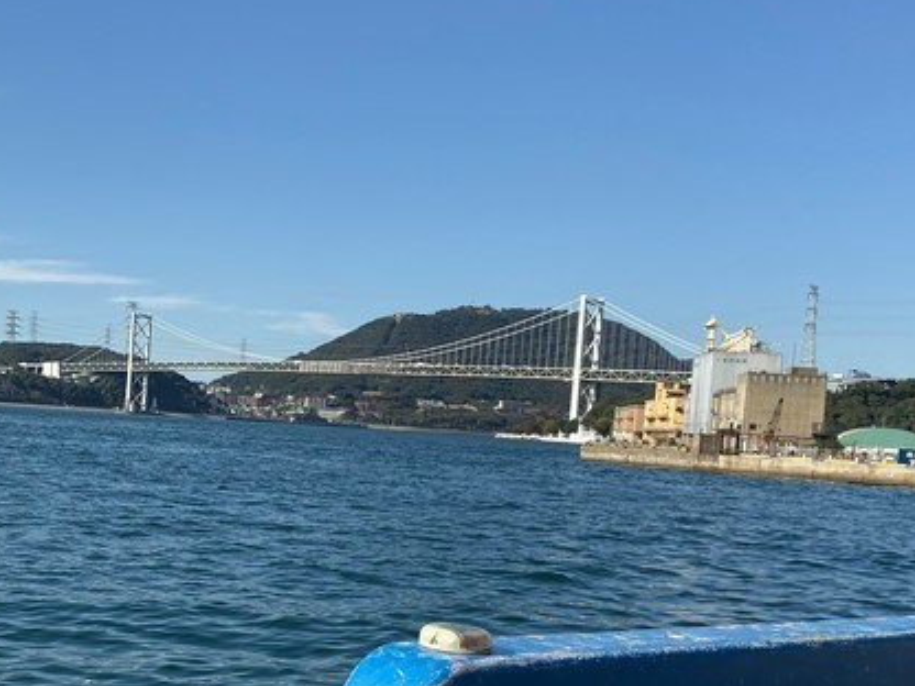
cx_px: 147
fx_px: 1322
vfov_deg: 28.8
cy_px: 488
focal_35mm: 50
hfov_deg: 36.5
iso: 32
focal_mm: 4.25
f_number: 1.8
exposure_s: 1/2519
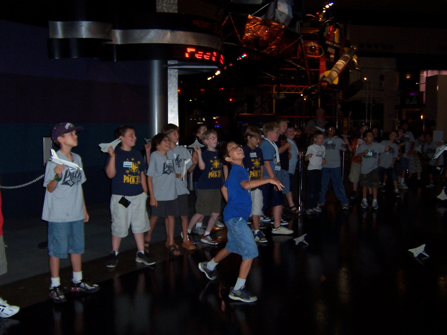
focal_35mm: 36
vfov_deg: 39.7
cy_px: 168
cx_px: 224
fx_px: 465
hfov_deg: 51.4
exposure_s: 1/60
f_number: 2.8
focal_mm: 5.6
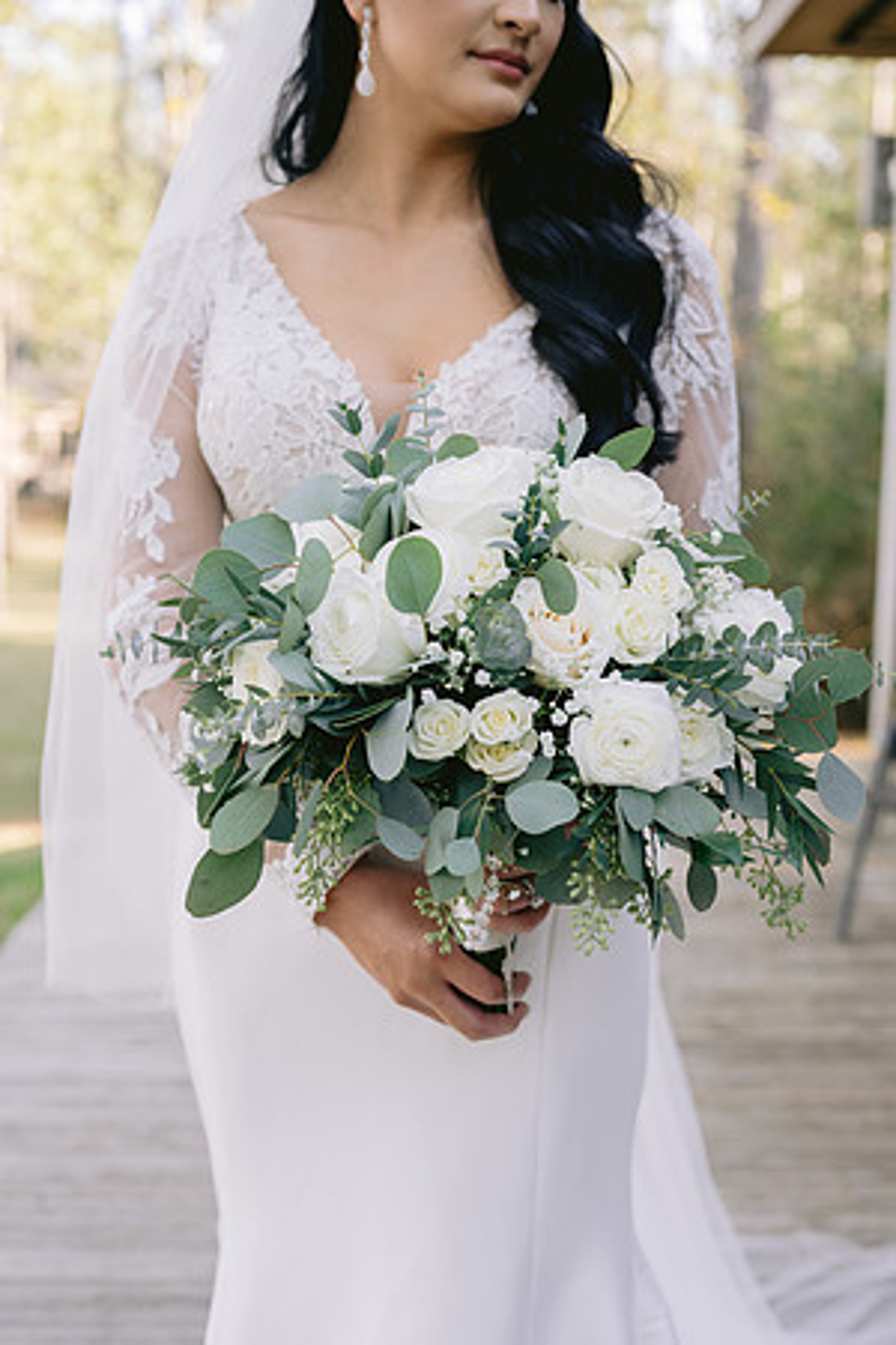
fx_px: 1867
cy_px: 672
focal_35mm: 50
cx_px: 448
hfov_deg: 27.0
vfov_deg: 39.6
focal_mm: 50
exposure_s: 1/200
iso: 400
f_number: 4
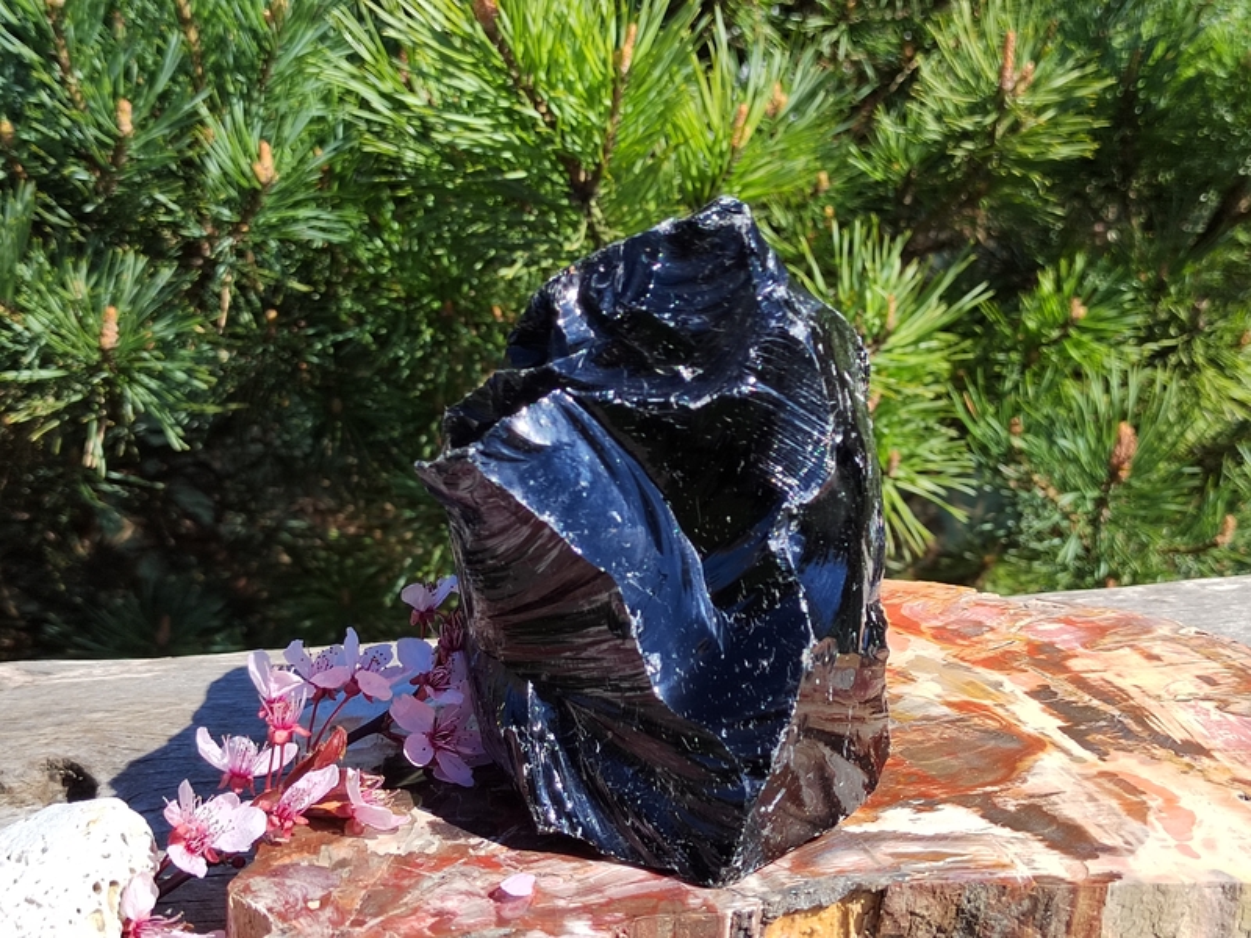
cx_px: 626
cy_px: 469
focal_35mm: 46
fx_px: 1662
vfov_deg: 31.5
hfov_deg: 41.2
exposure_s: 1/1447
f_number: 1.9
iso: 241
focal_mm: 5.52
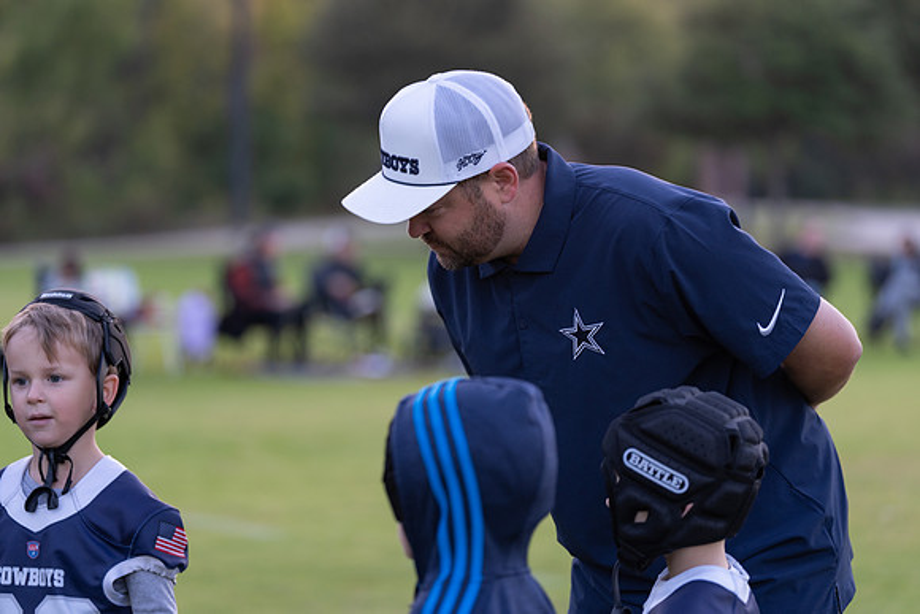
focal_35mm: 122
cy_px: 307
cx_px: 460
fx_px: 3118
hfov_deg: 16.8
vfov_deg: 11.2
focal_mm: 122
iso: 500
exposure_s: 1/320
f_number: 2.8
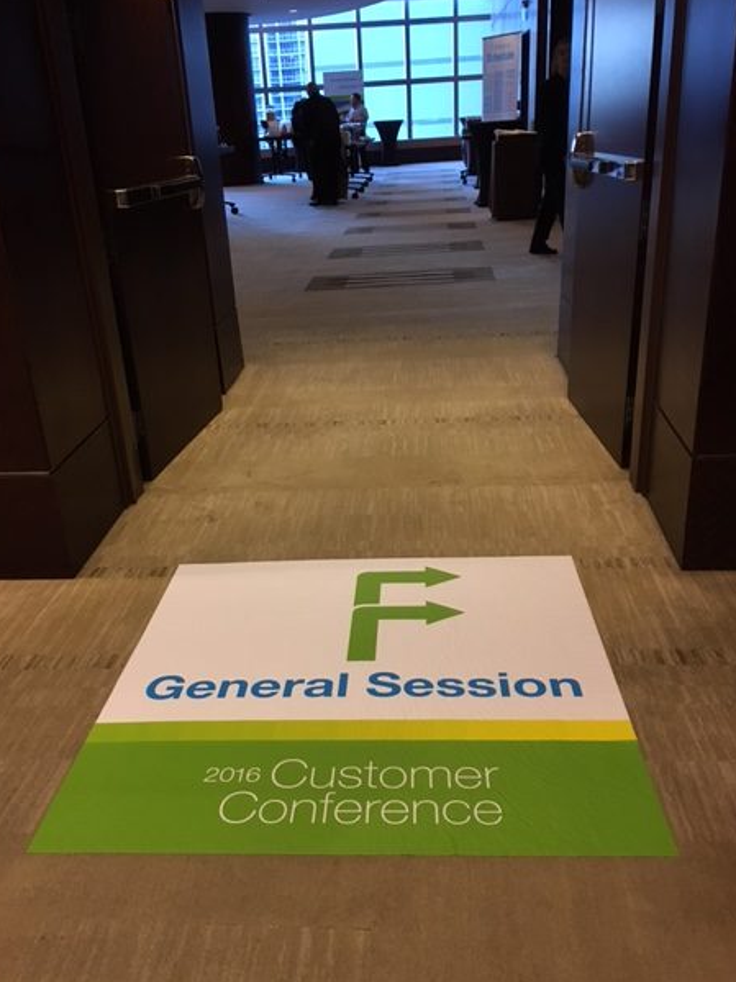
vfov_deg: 58.3
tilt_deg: -23.7
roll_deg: +1.4
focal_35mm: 31
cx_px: 349
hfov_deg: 45.4
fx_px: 879
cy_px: 515
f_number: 2.2
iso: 160
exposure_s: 1/30
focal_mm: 4.15
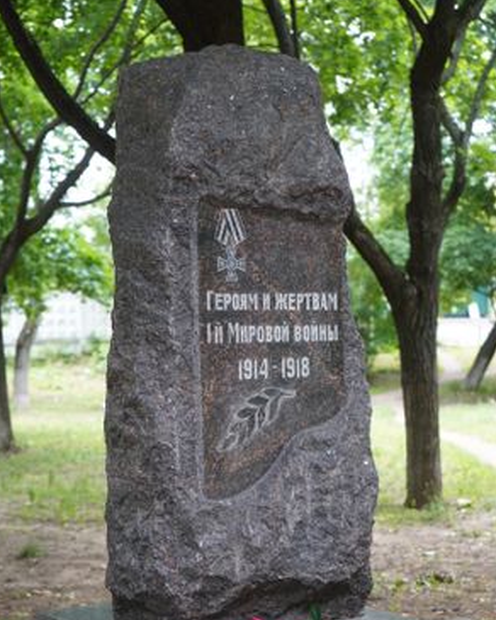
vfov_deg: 22.7
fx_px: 1541
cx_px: 245
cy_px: 355
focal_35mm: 84
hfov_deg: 18.3
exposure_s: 1/160
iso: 1600
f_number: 5.6
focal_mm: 70
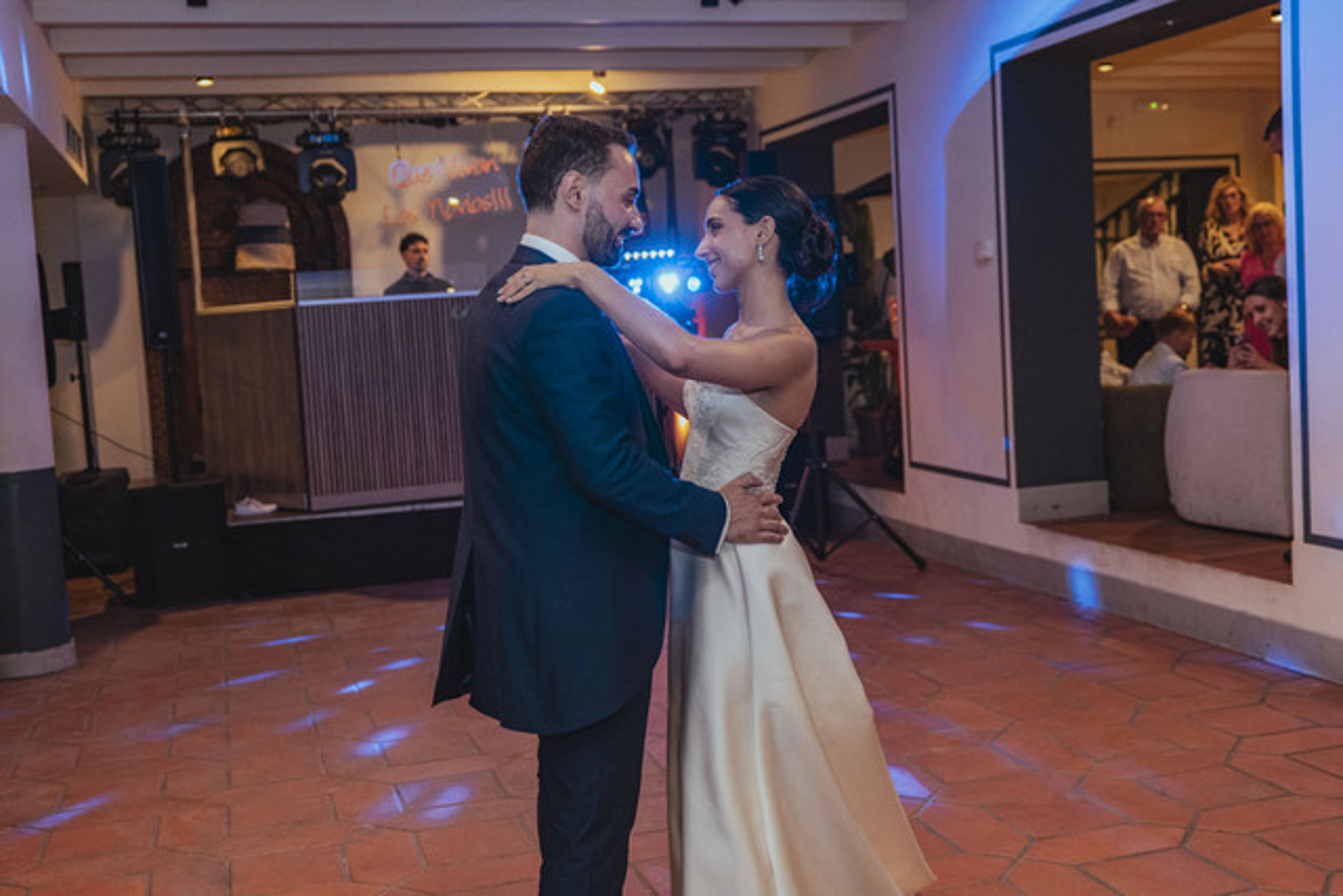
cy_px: 448
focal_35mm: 41
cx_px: 672
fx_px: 1530
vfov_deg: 32.6
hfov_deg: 47.4
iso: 2500
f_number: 2.8
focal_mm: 41
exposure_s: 1/160
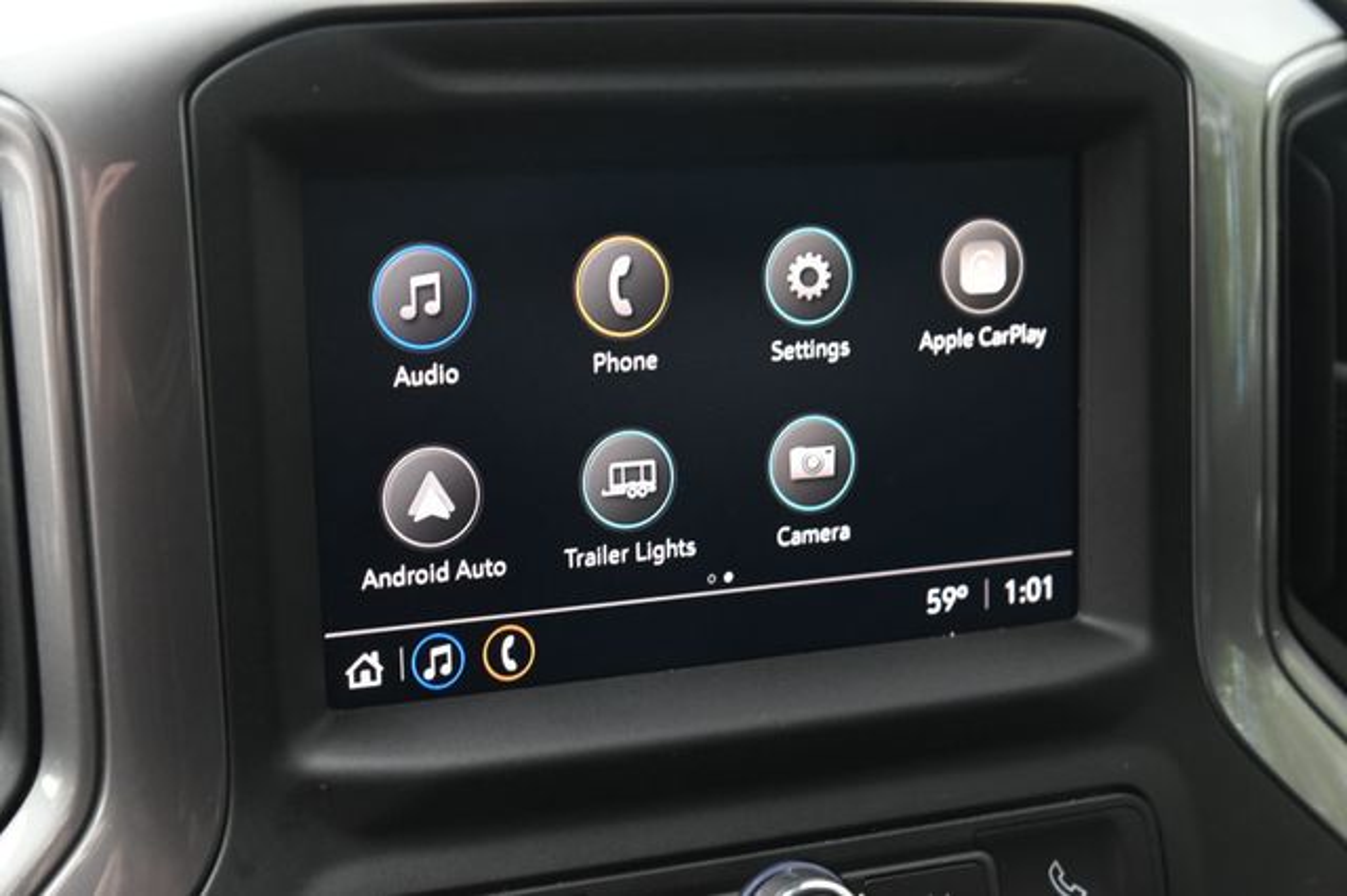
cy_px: 448
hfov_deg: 31.0
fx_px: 2431
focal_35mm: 65
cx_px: 674
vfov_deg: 20.9
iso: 2500
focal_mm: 65
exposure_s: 1/60
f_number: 7.1
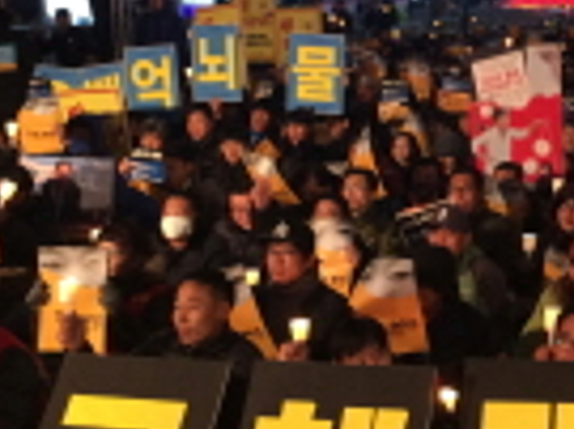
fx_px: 1243
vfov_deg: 19.6
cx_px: 514
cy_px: 161
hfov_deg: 25.2
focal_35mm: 75
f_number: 2.2
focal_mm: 4.15
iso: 250
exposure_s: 1/30
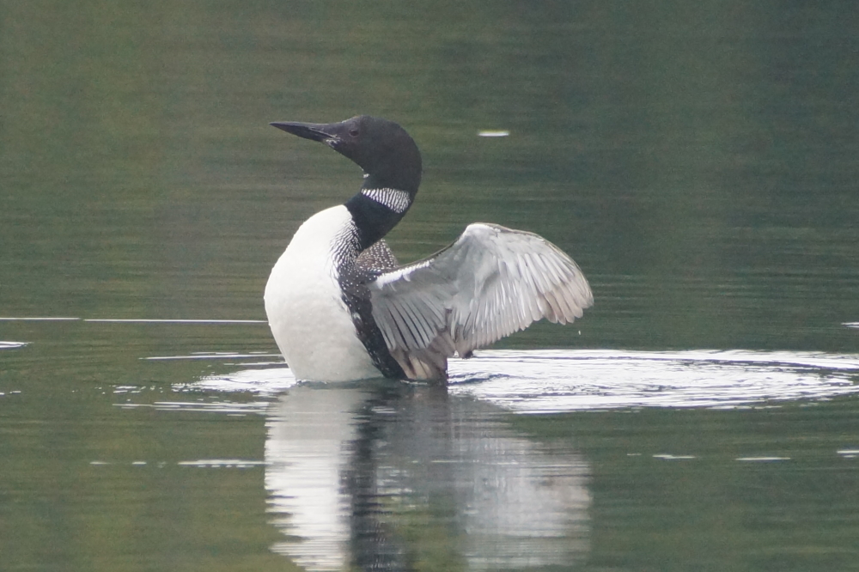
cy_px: 286
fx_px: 8944
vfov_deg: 3.7
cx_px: 430
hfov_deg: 5.5
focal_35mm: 375
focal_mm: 250
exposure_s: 1/400
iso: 1250
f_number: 6.3
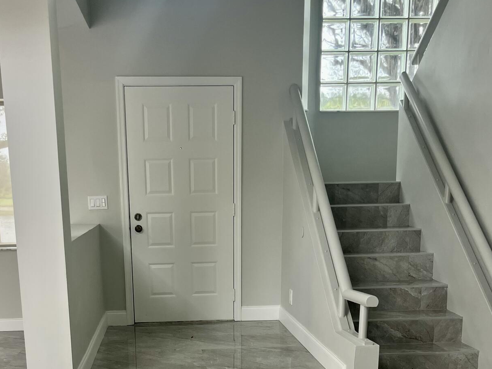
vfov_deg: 32.0
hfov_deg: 43.7
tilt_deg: -13.7
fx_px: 611
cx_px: 200
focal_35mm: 43
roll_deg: +2.1
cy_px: 330
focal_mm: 5.1
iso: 64
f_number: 1.6
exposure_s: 1/124
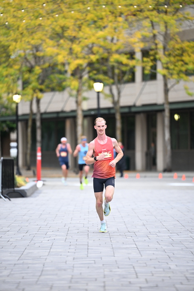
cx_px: 97
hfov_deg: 6.9
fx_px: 1616
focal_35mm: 200
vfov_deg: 10.3
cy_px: 146
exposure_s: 1/640
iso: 1600
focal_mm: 200
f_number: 2.8
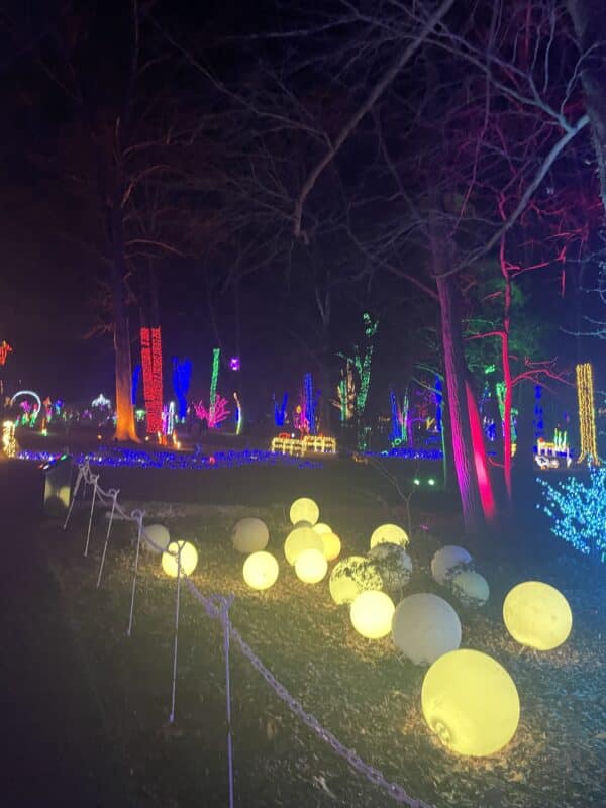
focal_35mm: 26
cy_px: 404
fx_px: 607
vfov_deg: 67.3
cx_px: 303
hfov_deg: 53.1
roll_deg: +1.4
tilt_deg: -0.4
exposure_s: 1/30
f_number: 1.6
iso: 640
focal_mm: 4.2
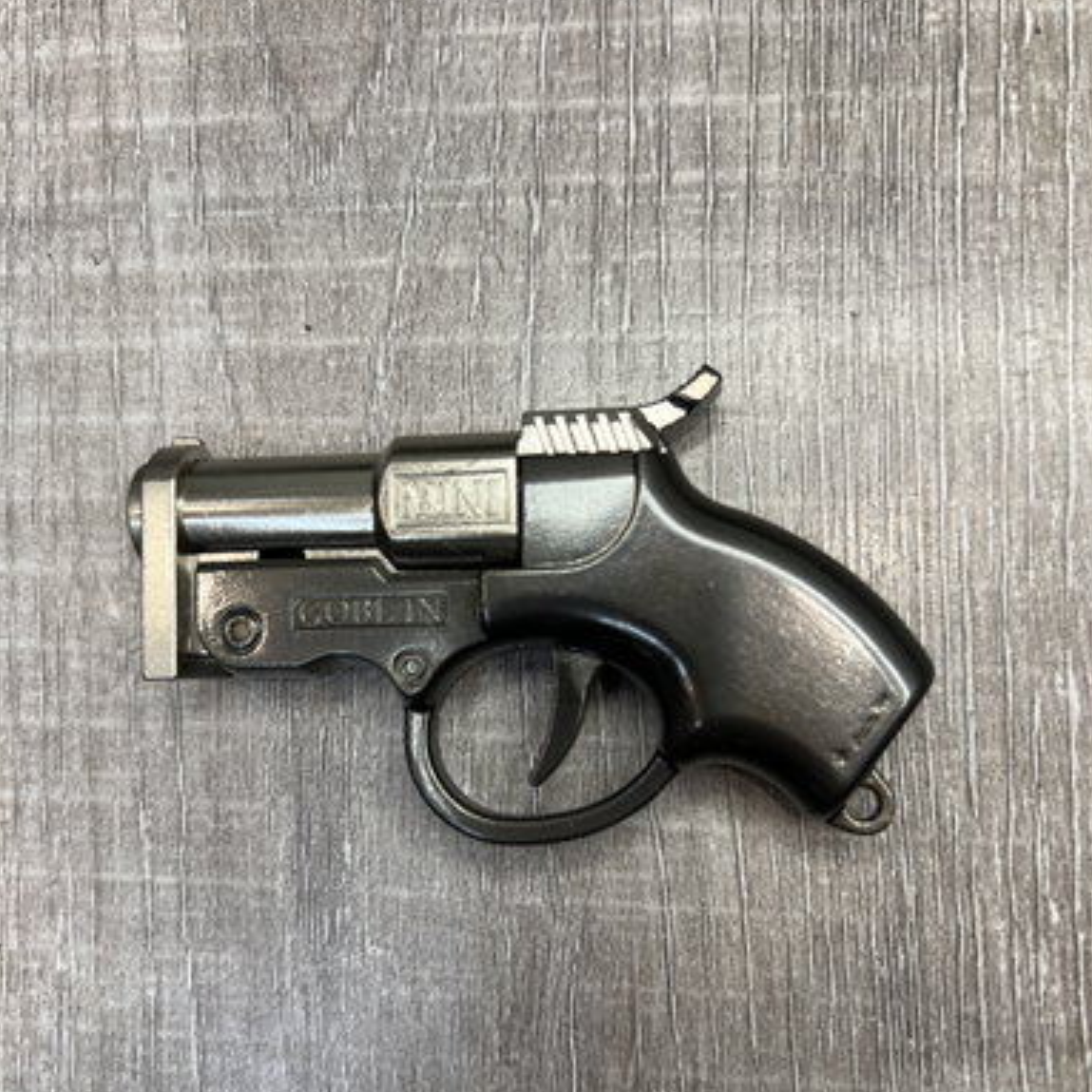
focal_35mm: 32
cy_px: 629
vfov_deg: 50.9
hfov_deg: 51.1
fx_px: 1142
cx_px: 562
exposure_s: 1/100
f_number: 1.5
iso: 80
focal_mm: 5.7
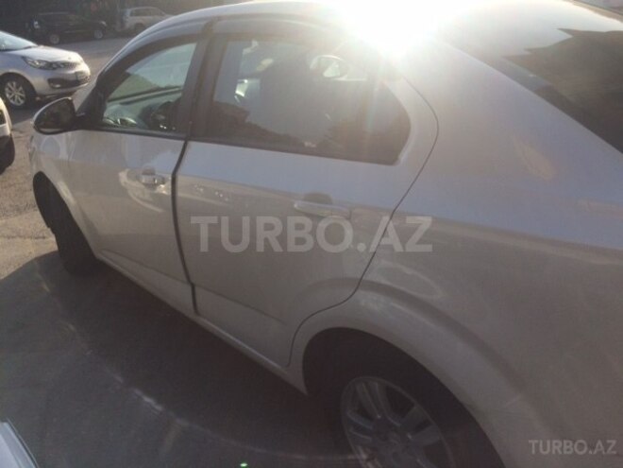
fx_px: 522
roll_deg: +4.9
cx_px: 312
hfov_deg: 61.7
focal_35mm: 29
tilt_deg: -21.9
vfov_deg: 48.2
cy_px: 234
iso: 32
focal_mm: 4.15
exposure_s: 1/1466
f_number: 2.2
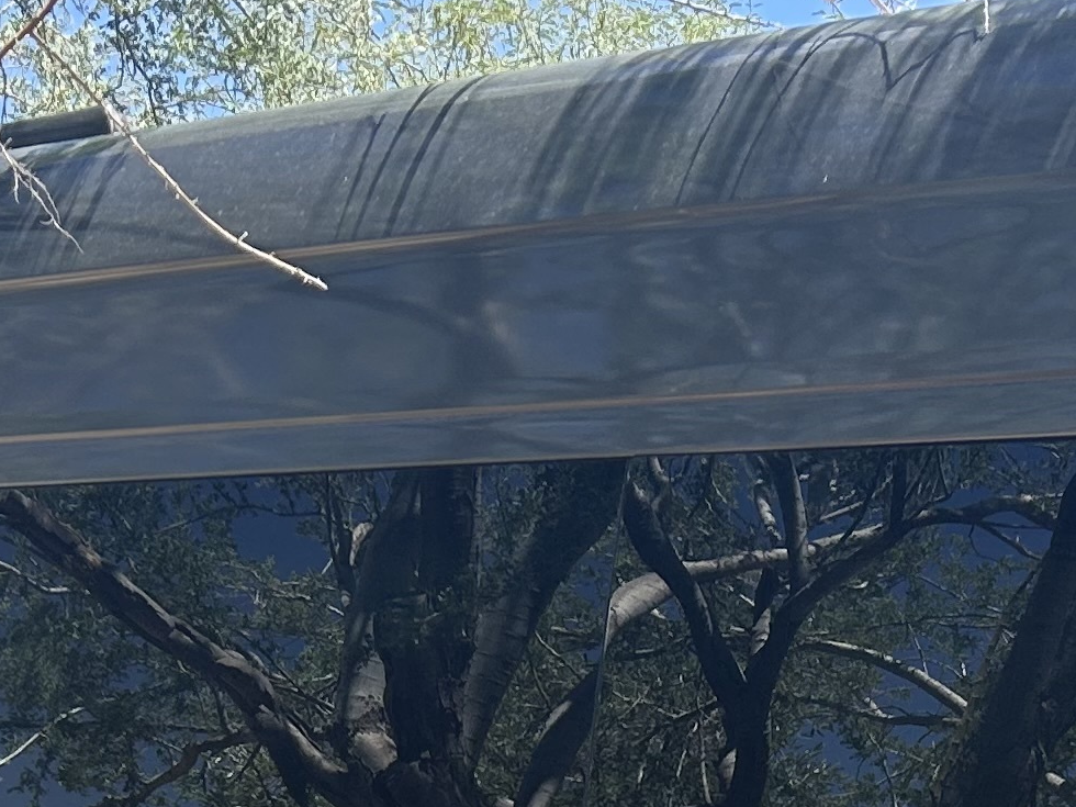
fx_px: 3326
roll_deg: -4.4
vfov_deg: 12.6
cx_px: 735
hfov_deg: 18.3
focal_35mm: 107
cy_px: 1442
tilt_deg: -7.3
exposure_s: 1/924
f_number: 1.5
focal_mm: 5.7
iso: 50
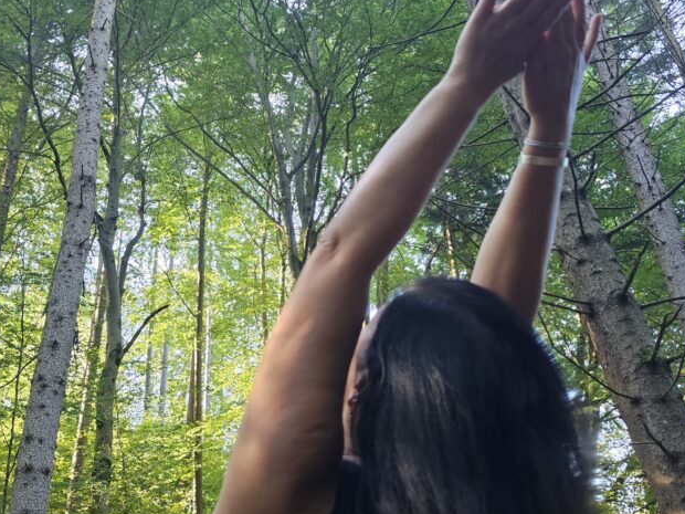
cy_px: 261
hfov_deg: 48.8
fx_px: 752
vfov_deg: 37.7
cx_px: 291
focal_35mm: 38
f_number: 1.7
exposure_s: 1/120
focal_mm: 6.3
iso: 500
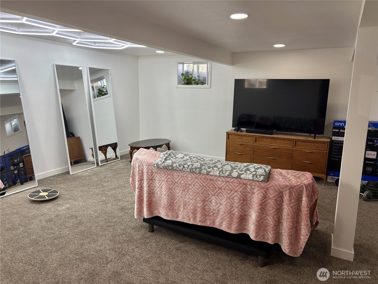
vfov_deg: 53.1
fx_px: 284
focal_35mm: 26
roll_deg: -1.0
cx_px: 189
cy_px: 142
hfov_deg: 67.3
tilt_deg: -9.6
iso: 32
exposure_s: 1/120
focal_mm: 5.96
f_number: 1.6
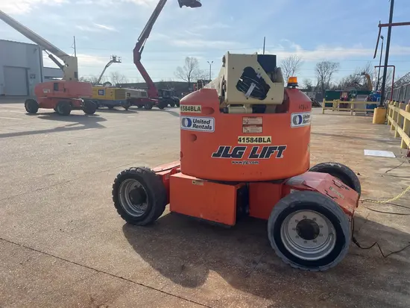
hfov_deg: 67.3
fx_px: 308
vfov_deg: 53.1
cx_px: 205
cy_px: 154
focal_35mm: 26
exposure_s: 1/4464
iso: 32
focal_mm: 4.2
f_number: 1.6
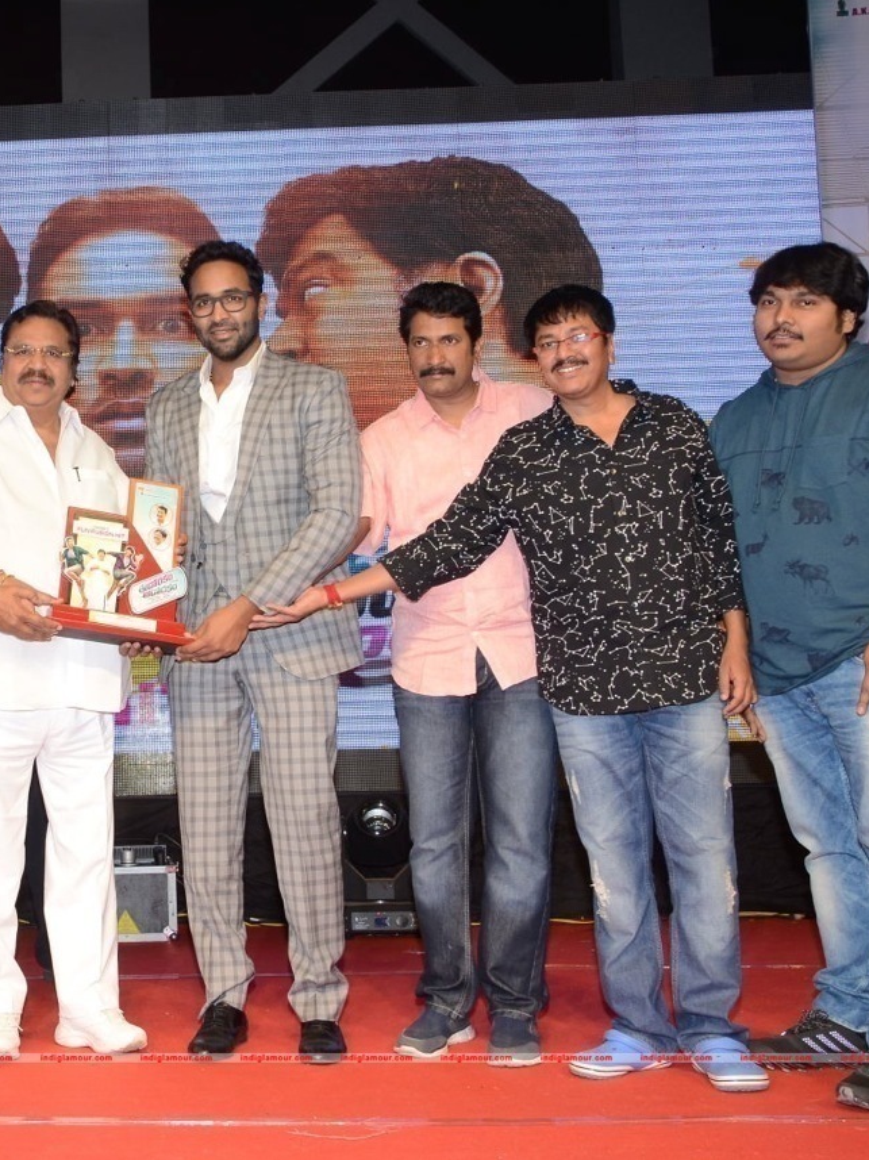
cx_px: 76
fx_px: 1607
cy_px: 581
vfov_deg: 39.7
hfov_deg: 29.0
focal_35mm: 48
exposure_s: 1/125
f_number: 6.3
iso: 500
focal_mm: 22
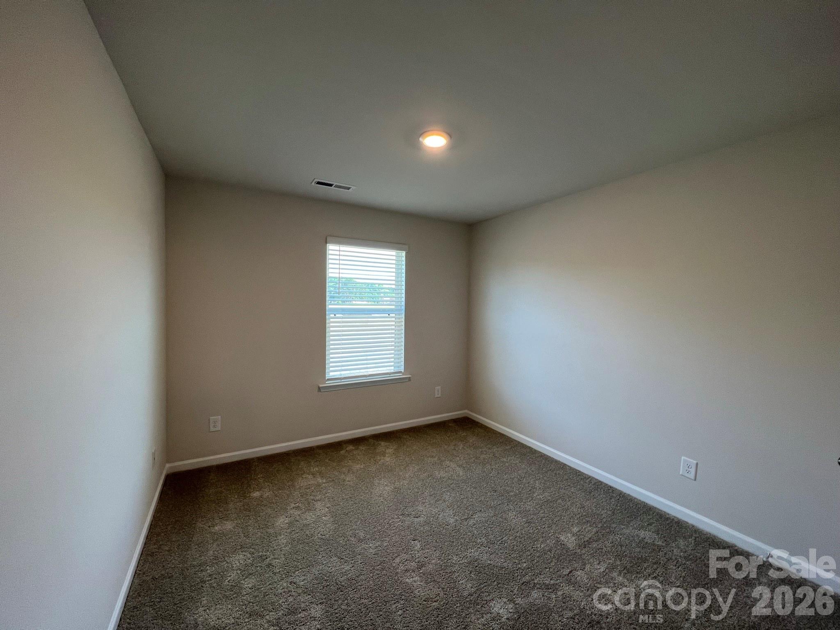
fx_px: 315
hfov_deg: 106.2
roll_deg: -0.5
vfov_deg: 89.9
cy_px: 315
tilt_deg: -3.0
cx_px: 420
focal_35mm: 13
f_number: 1.8
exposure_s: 1/120
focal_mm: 1.57
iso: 100
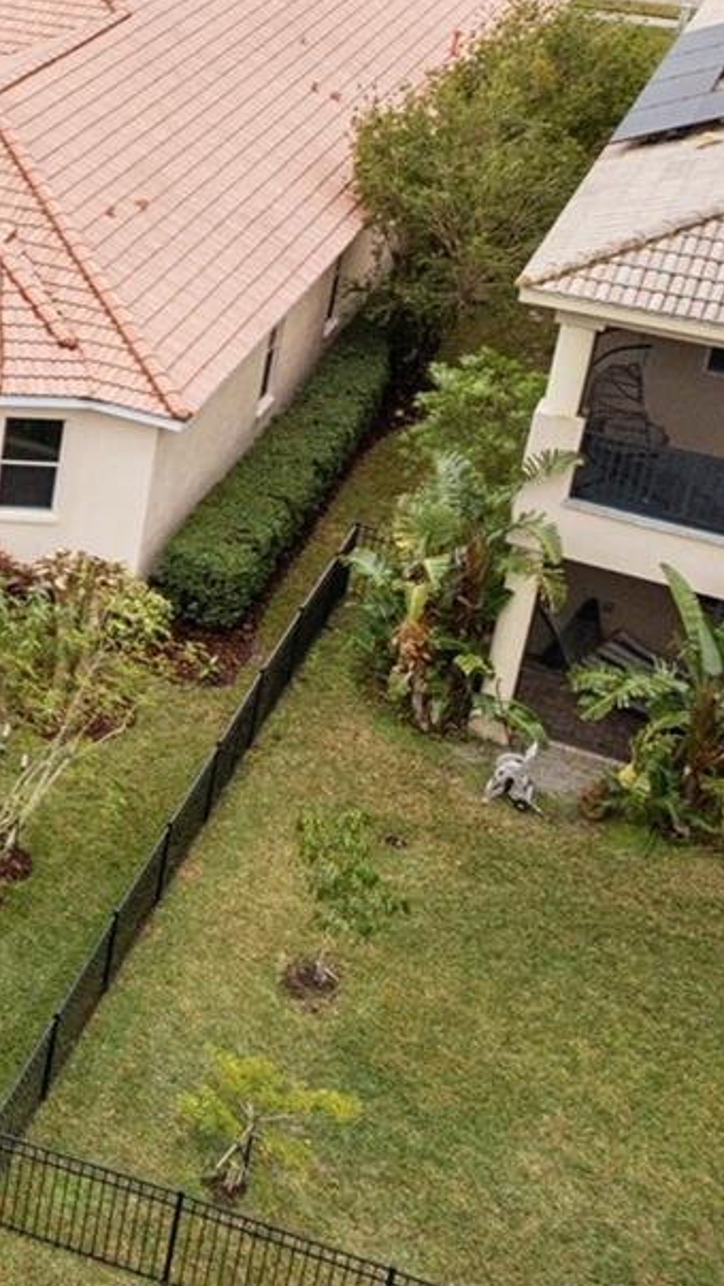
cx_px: -786
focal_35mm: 61
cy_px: 274
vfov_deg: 33.4
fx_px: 2081
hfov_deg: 15.3
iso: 140
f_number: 2.8
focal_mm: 8.4
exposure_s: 1/800
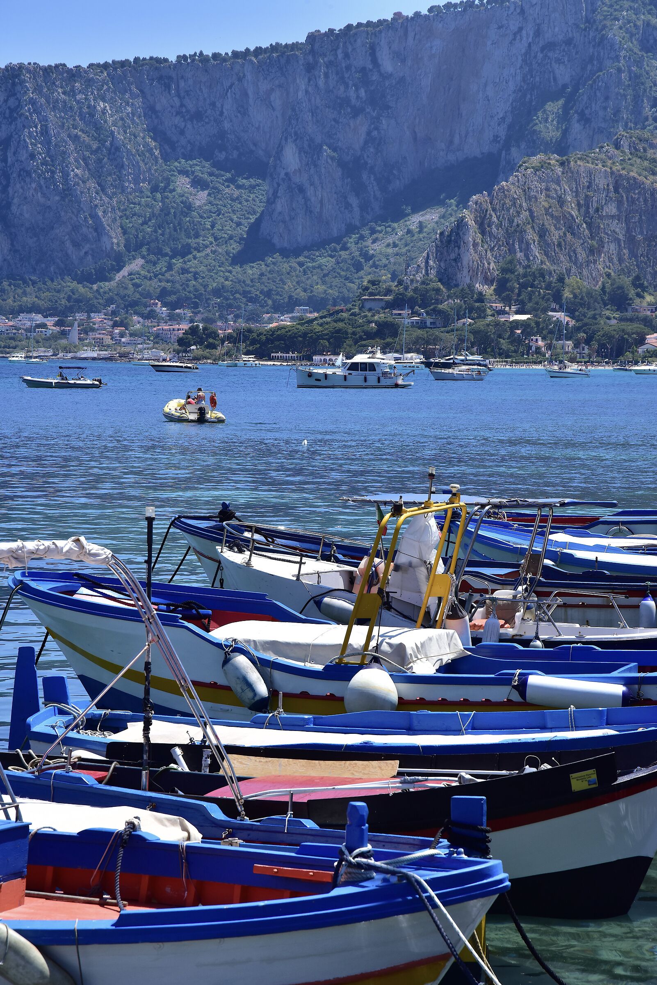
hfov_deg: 13.1
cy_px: 492
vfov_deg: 19.4
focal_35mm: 105
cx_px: 328
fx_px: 2872
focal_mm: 105
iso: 500
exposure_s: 1/640
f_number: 13
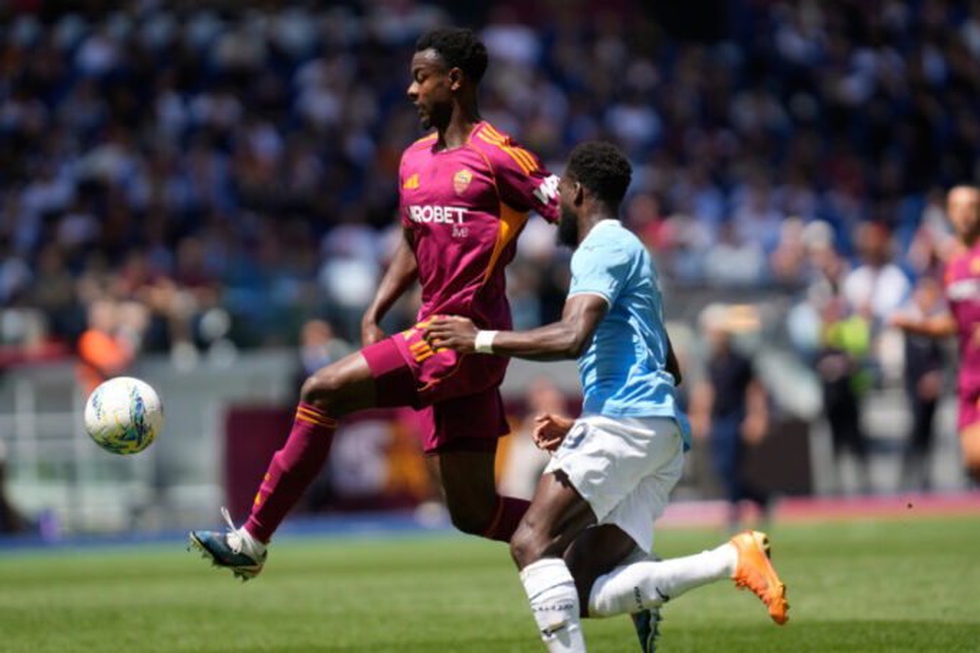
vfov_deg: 3.4
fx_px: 10888
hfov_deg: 5.2
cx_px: 490
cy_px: 326
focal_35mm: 400
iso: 400
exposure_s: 1/4000
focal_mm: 400
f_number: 3.5
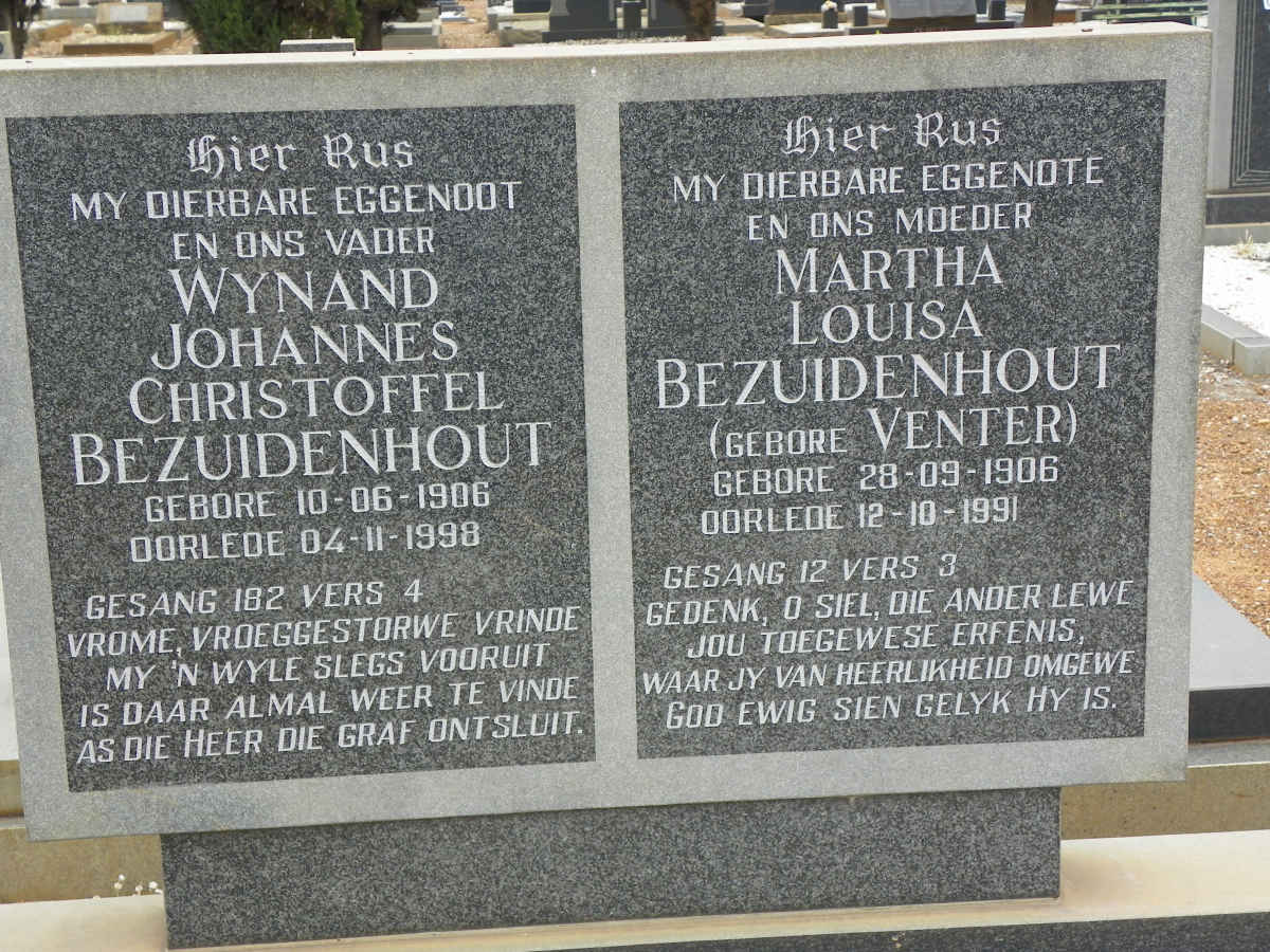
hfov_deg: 30.3
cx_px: 635
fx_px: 2348
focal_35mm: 64
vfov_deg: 22.9
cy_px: 476
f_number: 3.5
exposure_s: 1/160
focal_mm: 11.4
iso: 64
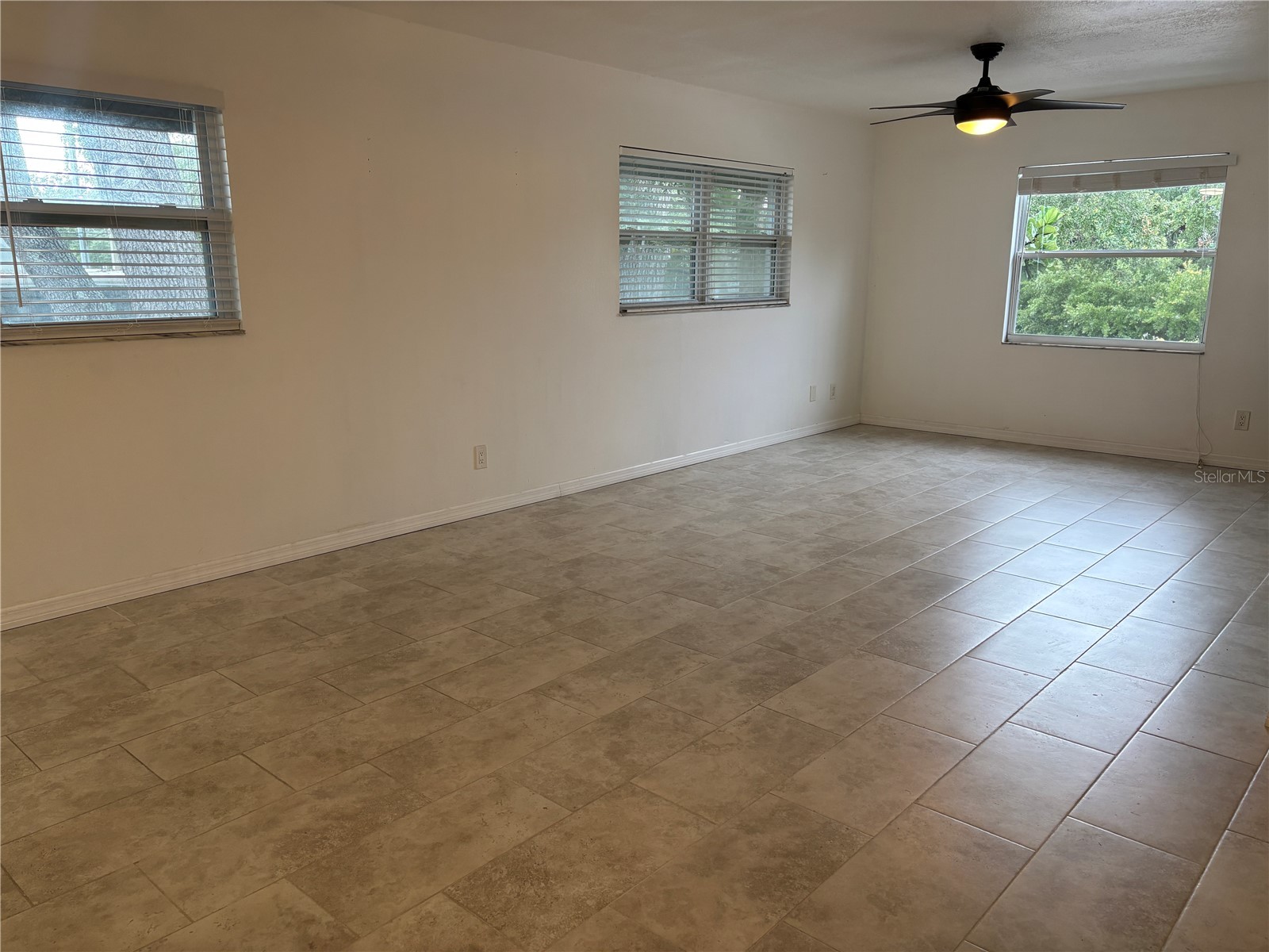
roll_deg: -0.2
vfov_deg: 53.1
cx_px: 634
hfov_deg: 67.3
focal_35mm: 26
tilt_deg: -12.0
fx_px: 953
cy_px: 476
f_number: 1.6
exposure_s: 1/120
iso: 125
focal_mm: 5.96
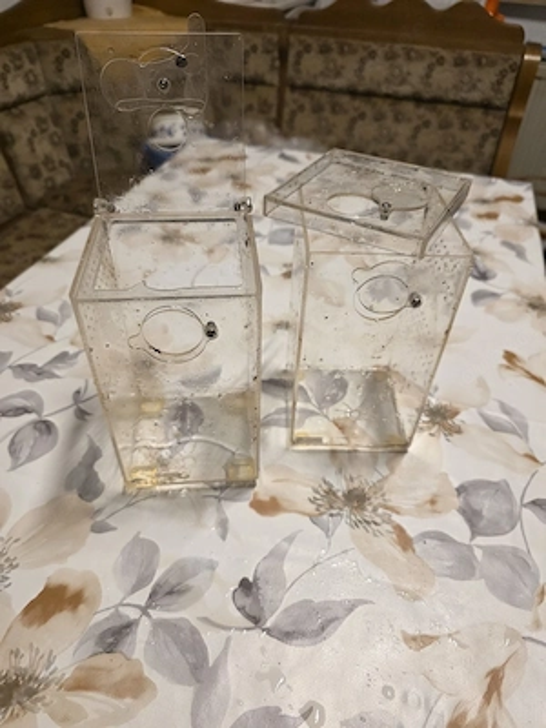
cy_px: 364
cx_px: 273
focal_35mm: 23
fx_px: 484
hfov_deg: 58.9
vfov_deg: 73.9
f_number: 1.7
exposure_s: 1/101
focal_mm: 6.3
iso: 500
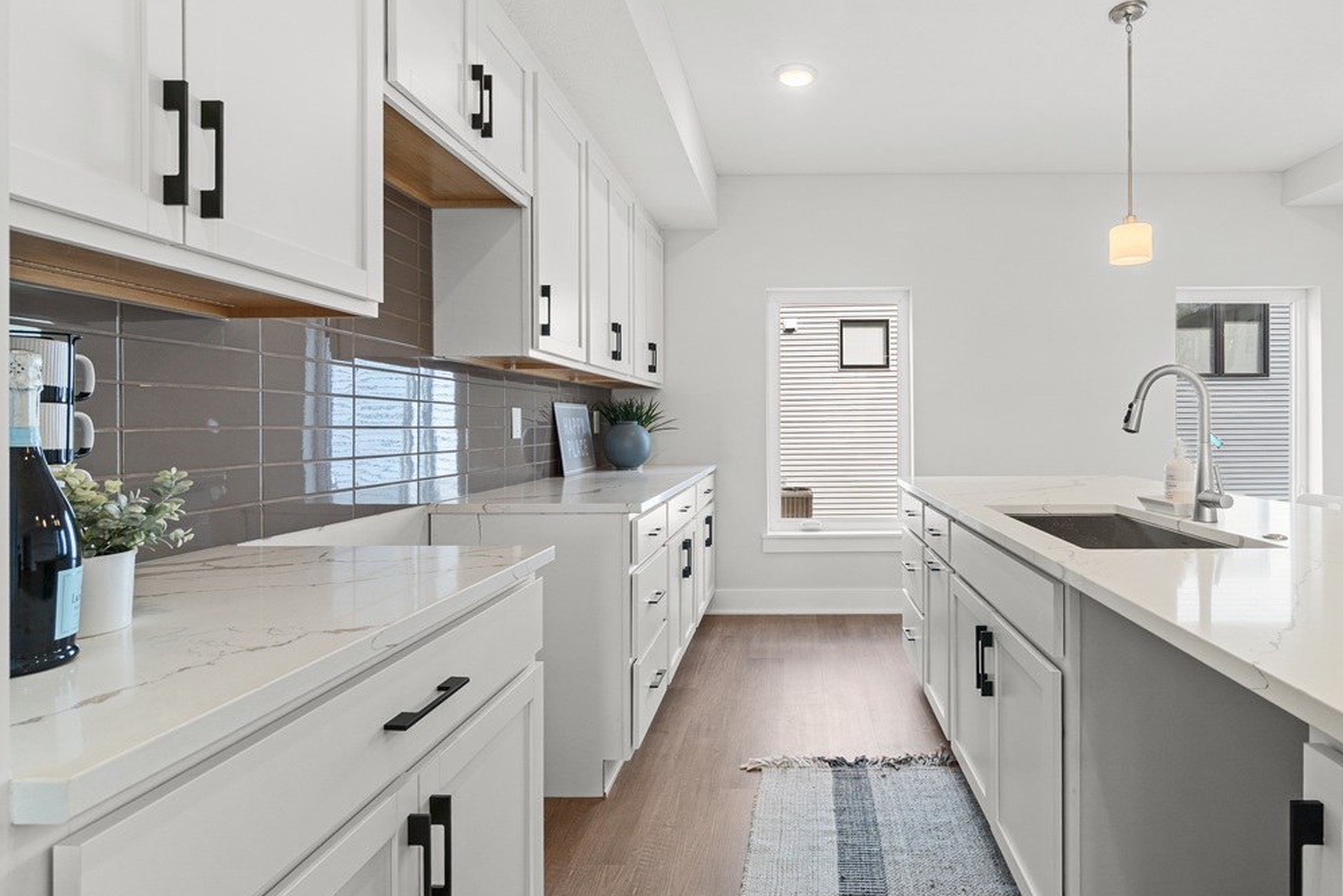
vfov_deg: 70.4
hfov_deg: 93.1
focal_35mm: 17
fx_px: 634
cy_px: 424
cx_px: 714
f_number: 8
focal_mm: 10
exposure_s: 1/10
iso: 100
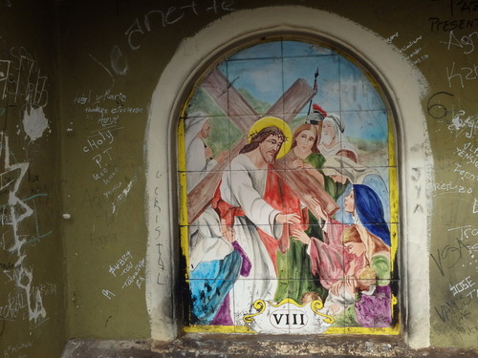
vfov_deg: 39.7
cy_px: 179
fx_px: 497
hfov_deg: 51.4
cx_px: 239
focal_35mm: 36
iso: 125
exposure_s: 1/500
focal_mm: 6.4
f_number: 4.5
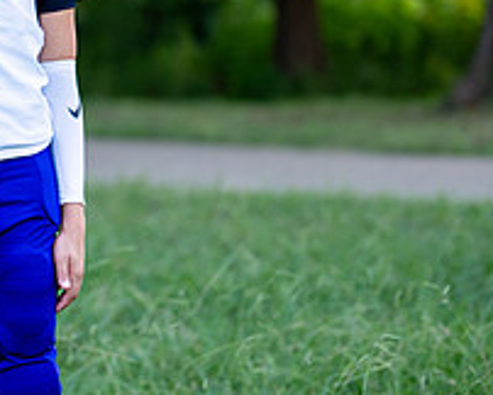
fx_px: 2556
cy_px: 74
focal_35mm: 175
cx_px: 13
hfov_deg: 10.9
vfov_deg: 8.8
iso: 100
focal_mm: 50
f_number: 1.2
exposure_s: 1/800
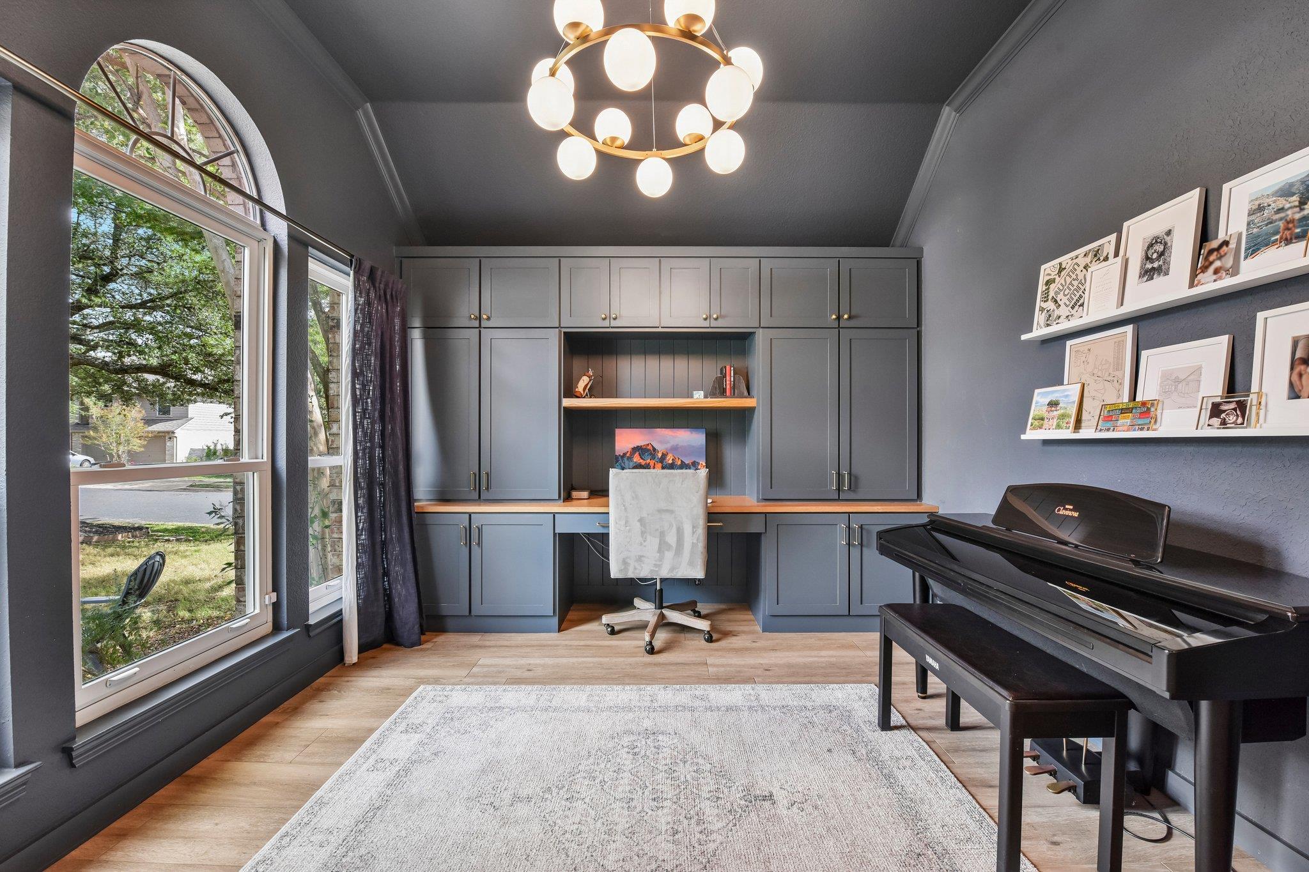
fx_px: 509
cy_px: 436
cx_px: 654
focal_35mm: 14
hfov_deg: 104.3
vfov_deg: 81.2
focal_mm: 14
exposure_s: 1/15
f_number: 8
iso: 450
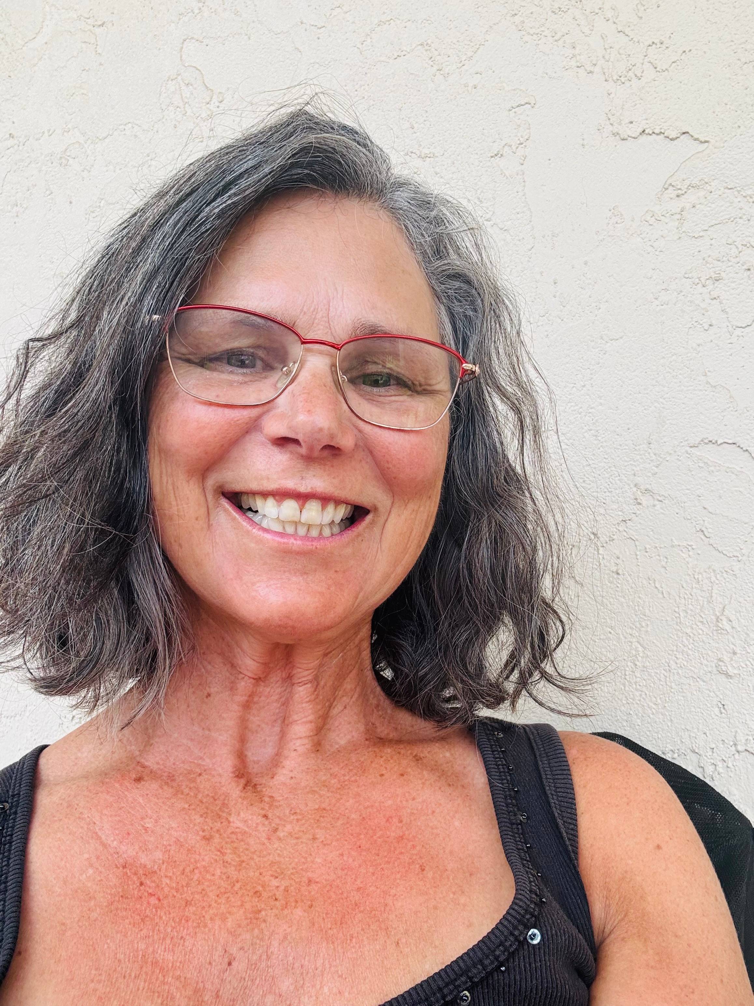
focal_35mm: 30
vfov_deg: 60.0
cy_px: 503
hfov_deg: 46.8
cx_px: 377
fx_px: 871
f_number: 1.9
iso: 25
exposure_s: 1/121
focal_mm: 2.69
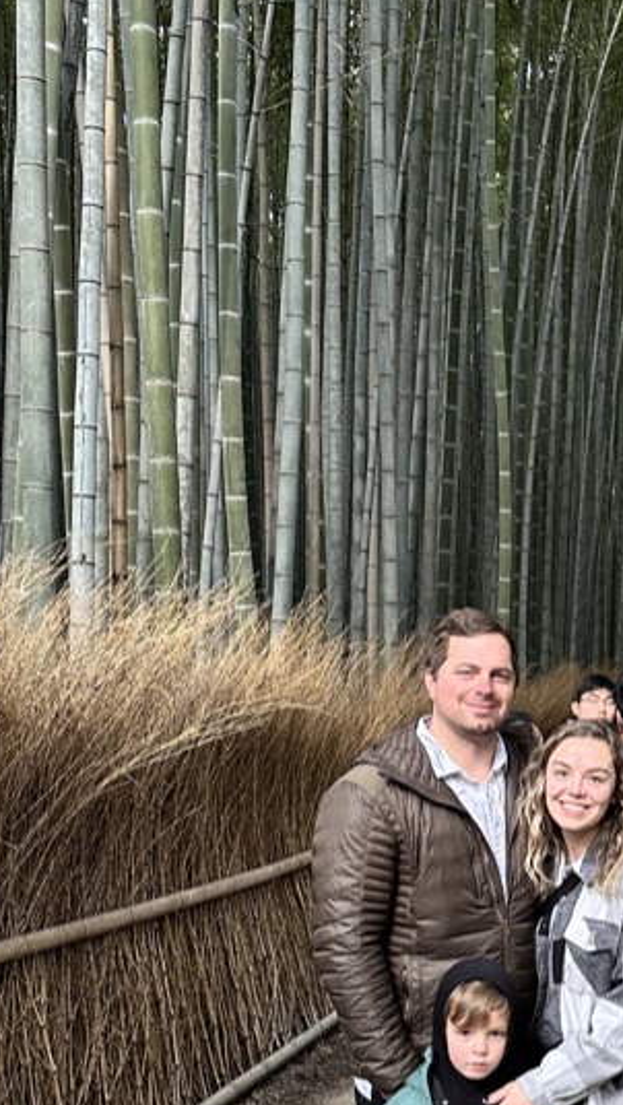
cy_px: 711
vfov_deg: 39.5
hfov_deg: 21.8
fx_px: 1525
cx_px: 697
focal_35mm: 52
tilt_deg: -5.9
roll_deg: -1.6
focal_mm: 6.86
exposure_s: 1/121
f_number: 1.78
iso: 160
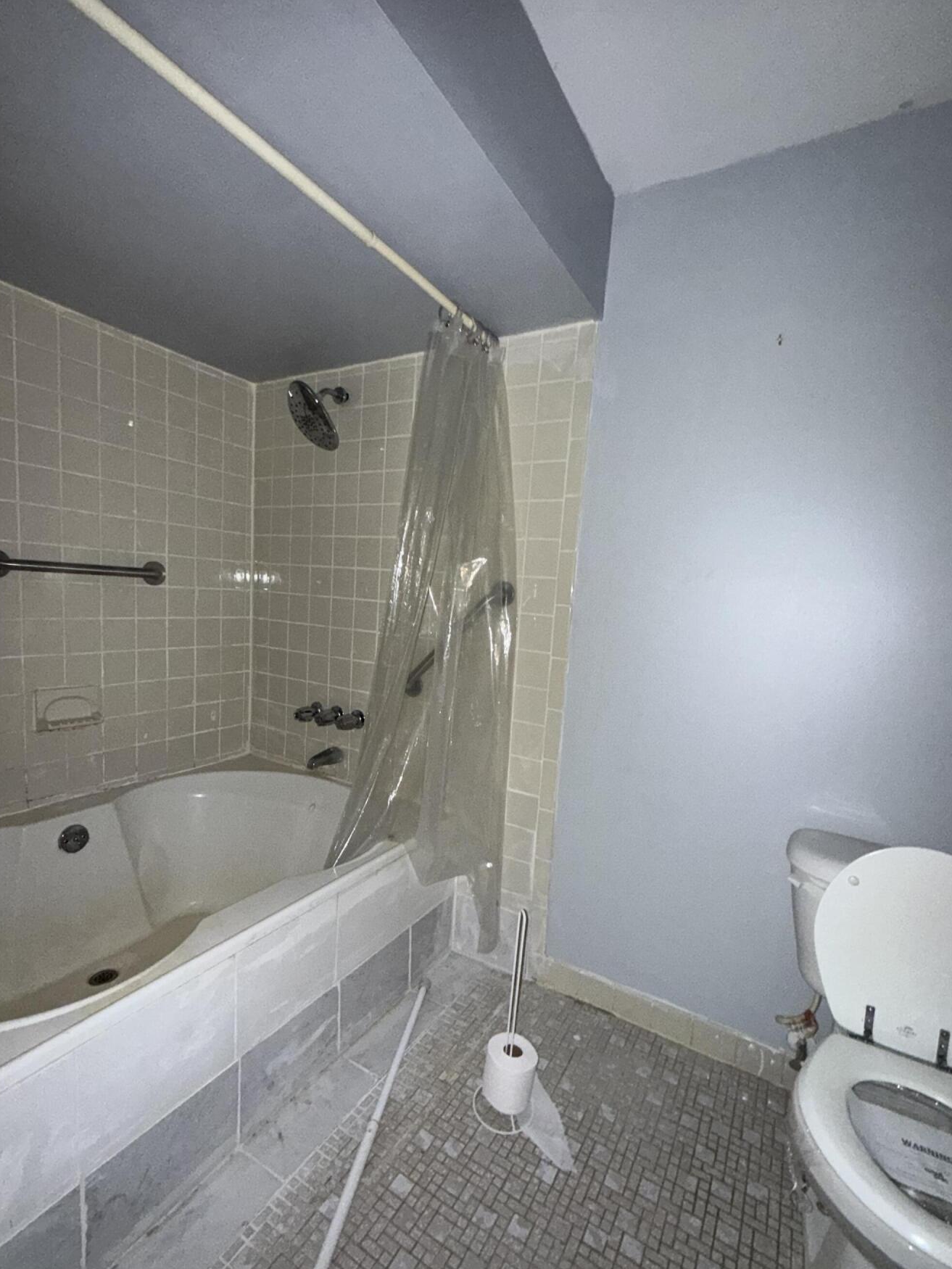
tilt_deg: -6.4
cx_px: 467
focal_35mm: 16
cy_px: 666
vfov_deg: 94.4
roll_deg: -3.9
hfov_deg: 78.1
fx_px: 587
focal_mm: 2.22
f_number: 2.2
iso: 160
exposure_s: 1/29
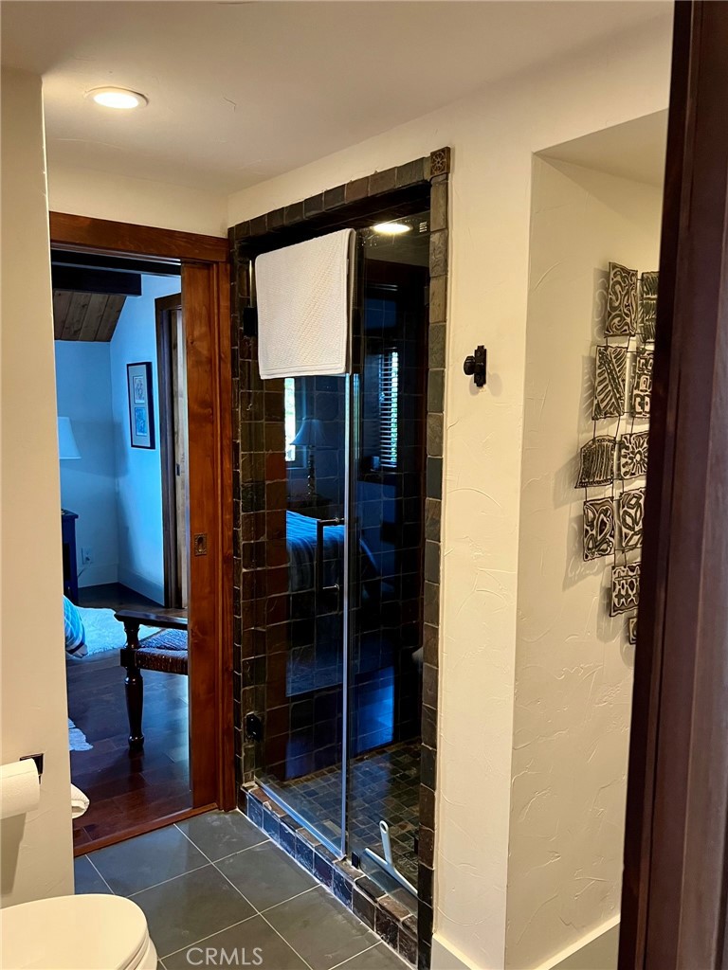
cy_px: 485
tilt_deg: -5.0
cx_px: 364
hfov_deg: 53.1
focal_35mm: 26
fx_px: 729
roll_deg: +2.5
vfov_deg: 67.3
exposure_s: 1/60
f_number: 1.5
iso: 400
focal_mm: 5.7
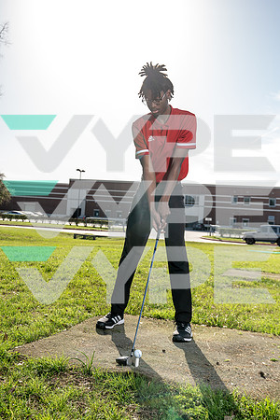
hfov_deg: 33.4
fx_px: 467
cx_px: 140
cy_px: 210
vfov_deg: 48.5
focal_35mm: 40
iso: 100
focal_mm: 40
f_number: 5.6
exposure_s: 1/250
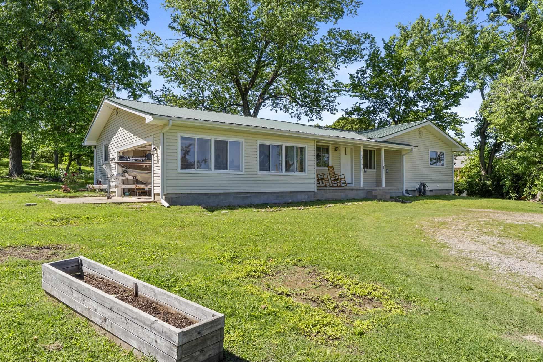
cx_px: 275
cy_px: 182
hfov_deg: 75.2
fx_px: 353
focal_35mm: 23
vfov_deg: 54.3
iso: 200
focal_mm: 12.2
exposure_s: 1/60
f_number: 9
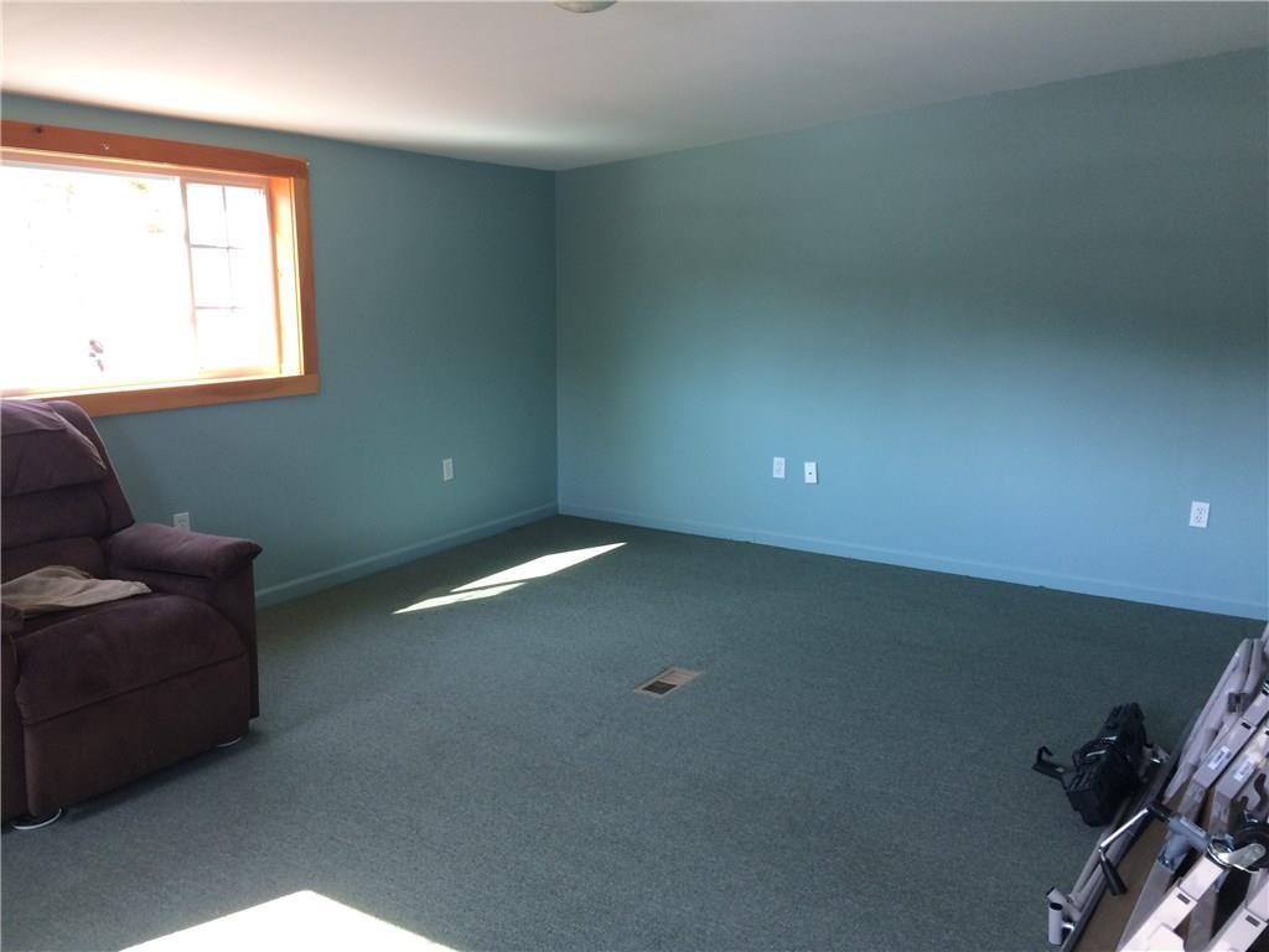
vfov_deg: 48.2
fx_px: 1063
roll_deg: +0.7
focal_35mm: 29
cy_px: 476
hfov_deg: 61.7
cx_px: 634
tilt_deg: -10.4
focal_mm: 4.15
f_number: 2.2
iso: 32
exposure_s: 1/40
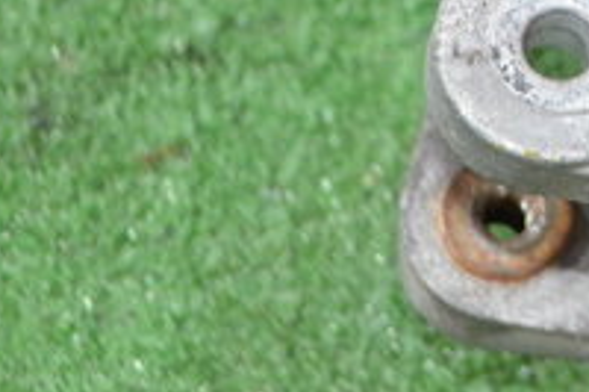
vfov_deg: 7.4
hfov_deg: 10.5
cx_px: 1087
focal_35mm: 184
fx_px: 3008
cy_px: -112
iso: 1250
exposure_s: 1/60
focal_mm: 24
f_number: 4
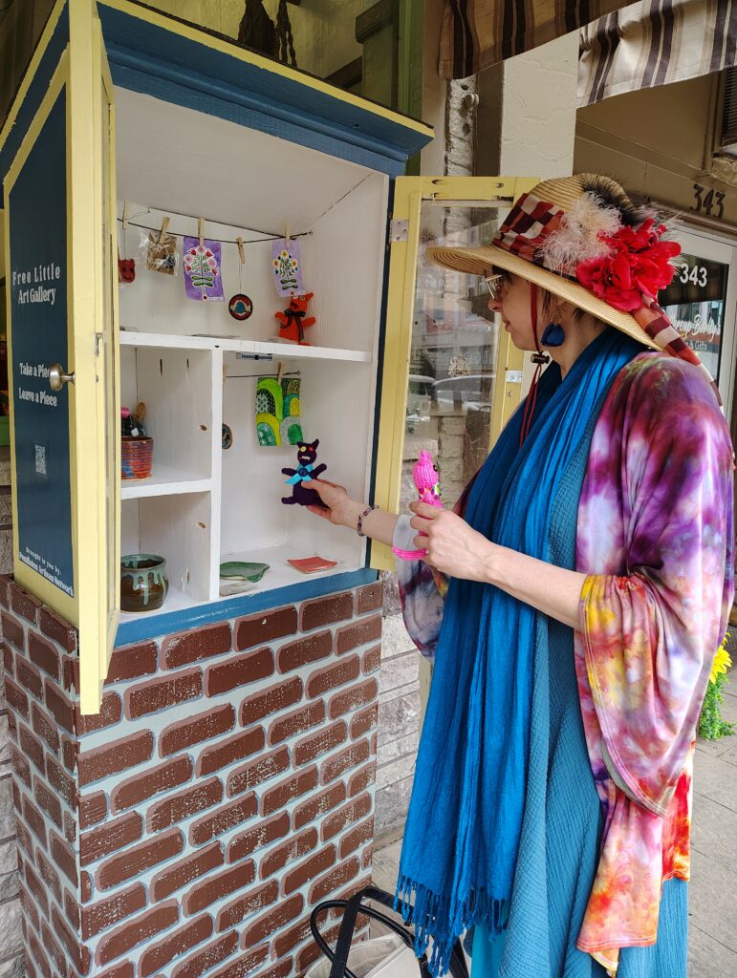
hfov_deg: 56.9
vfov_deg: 71.5
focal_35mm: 24
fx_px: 680
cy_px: 489
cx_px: 368
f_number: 1.8
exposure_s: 1/120
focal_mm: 5.56
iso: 143
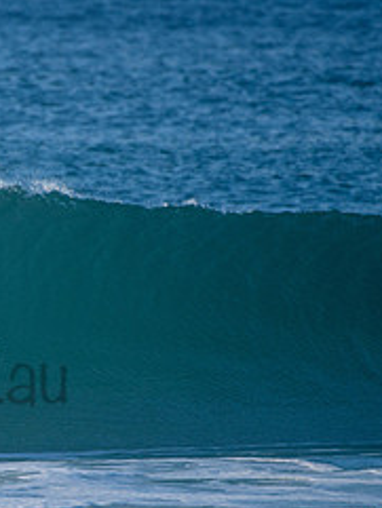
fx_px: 18361
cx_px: -154
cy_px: 336
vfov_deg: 1.6
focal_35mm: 1249
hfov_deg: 1.2
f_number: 5.6
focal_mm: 500
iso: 360
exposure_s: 1/2000
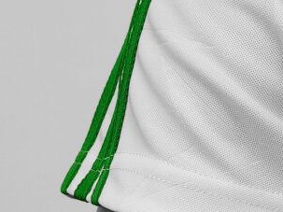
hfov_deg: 19.7
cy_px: 182
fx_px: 809
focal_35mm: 99
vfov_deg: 14.8
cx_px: 206
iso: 80
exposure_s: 1/60
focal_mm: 5.58
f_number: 1.8
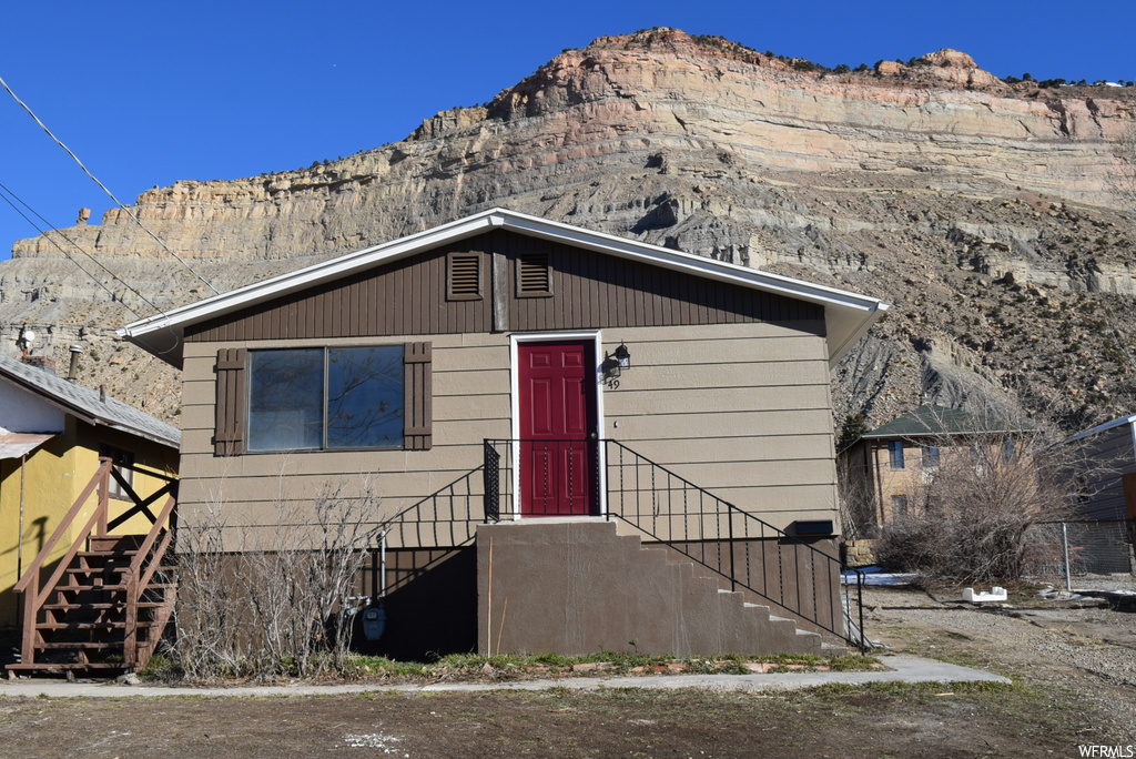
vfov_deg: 35.5
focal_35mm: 38
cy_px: 380
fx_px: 1184
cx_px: 568
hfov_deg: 51.3
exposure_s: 1/400
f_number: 10
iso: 200
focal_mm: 25
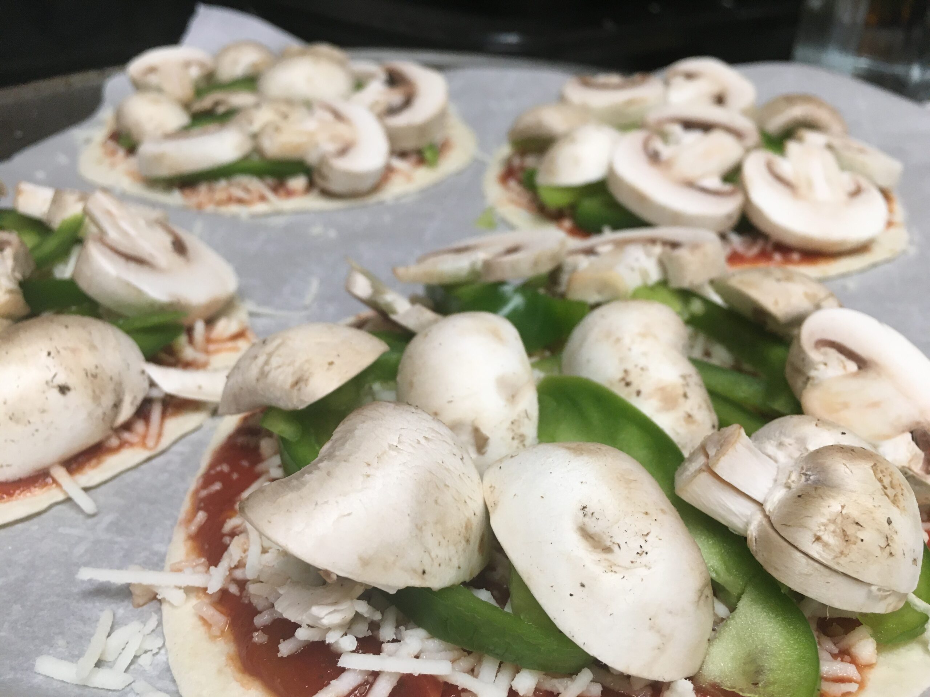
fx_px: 779
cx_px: 465
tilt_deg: -29.5
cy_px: 348
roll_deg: -3.3
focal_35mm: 29
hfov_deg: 61.7
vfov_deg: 48.2
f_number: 2.2
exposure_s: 1/30
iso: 40
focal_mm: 4.15
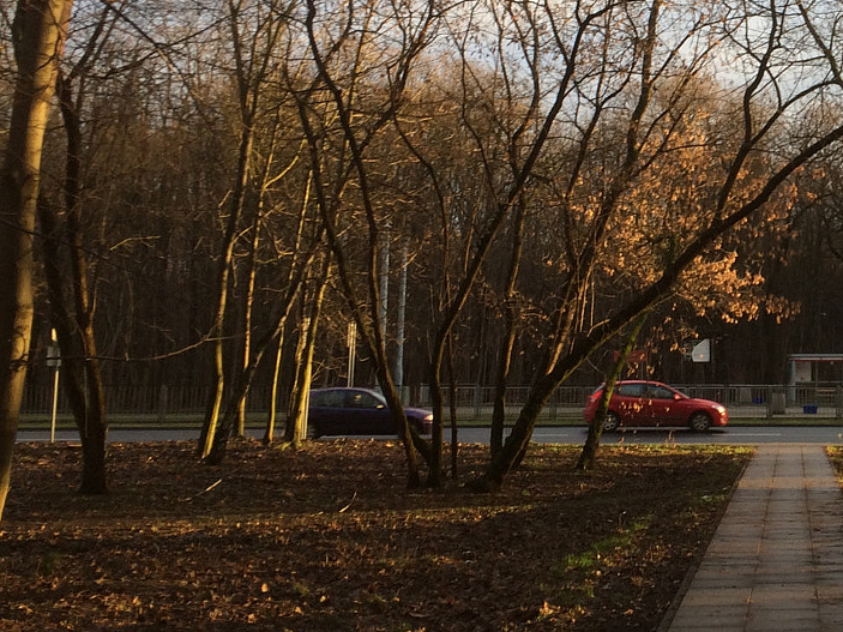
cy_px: 142
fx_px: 1607
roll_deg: +0.9
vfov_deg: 22.0
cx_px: 867
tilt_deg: +5.7
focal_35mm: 66
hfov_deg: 27.5
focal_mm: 4.15
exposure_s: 1/157
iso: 32
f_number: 2.2
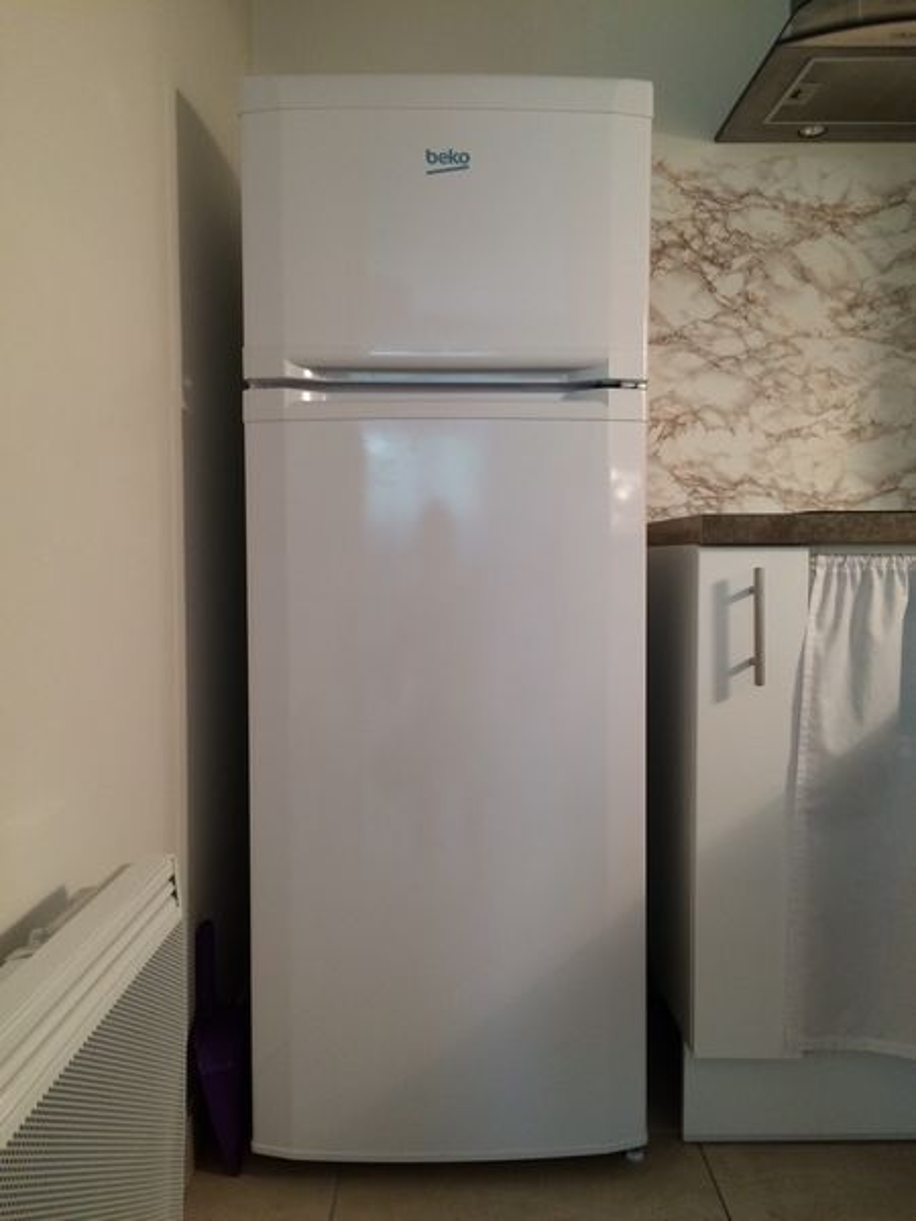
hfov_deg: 48.2
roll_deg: +0.4
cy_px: 610
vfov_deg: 61.7
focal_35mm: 29
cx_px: 458
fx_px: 1023
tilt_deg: -4.7
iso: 250
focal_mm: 4.15
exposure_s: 1/33
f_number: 2.2
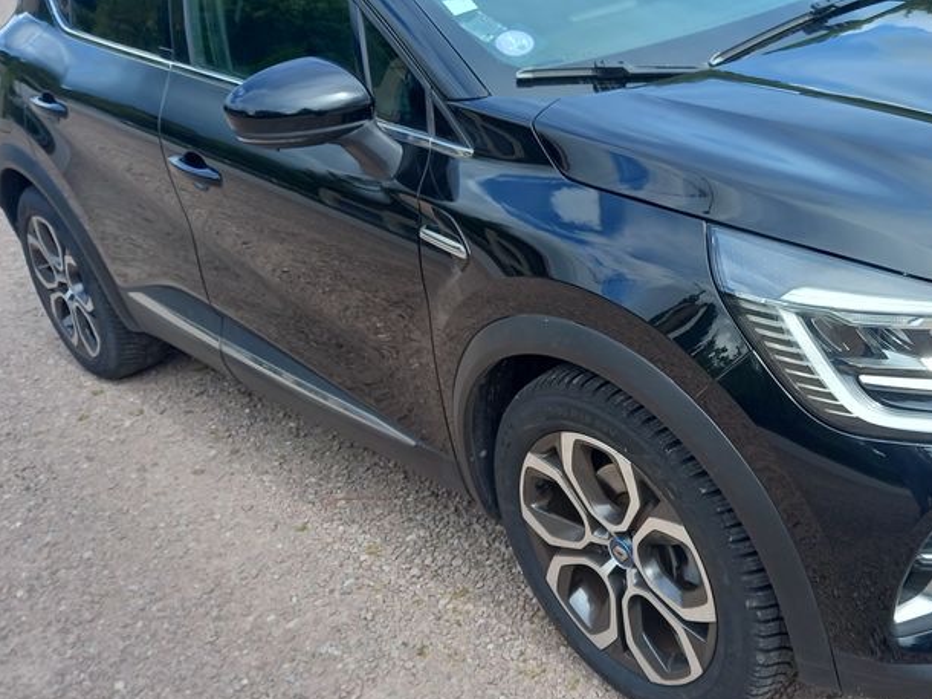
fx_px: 1103
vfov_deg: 35.1
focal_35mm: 41
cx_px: 665
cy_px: 303
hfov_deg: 44.7
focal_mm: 4.6
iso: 25
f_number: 2
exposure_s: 1/160
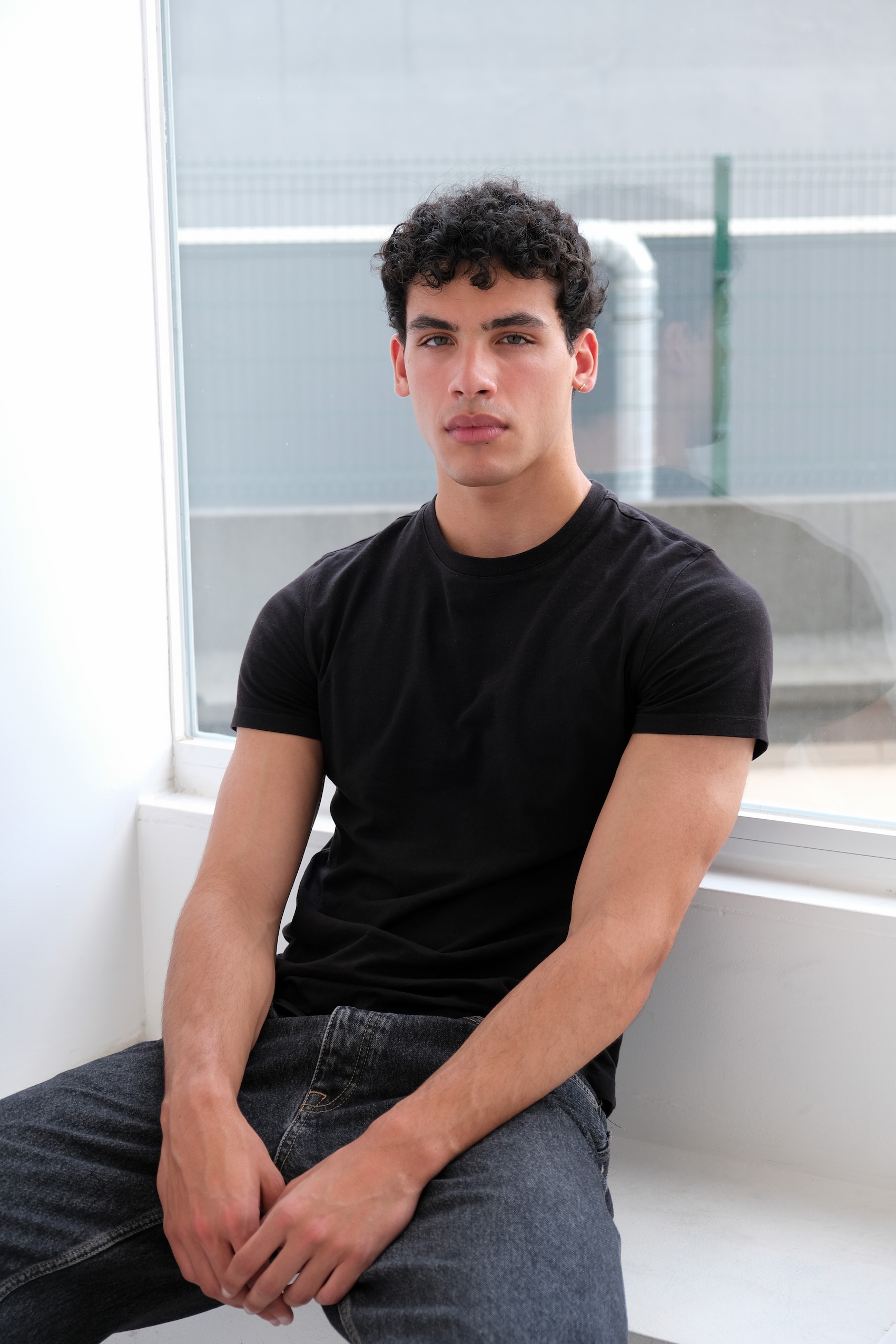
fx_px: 2277
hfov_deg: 22.3
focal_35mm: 61
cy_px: 672
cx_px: 448
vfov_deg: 32.9
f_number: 4
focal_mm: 40.7
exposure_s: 1/125
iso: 320
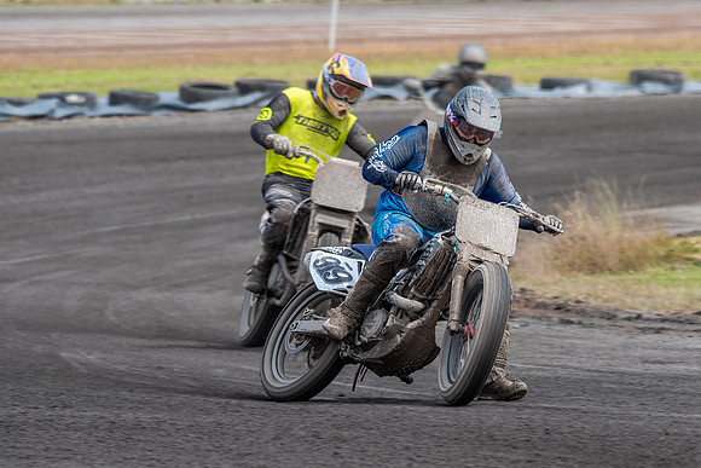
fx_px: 11357
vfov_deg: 2.4
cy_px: 278
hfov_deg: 3.5
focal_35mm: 583
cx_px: 460
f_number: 7.1
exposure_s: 1/250
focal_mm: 340
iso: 200
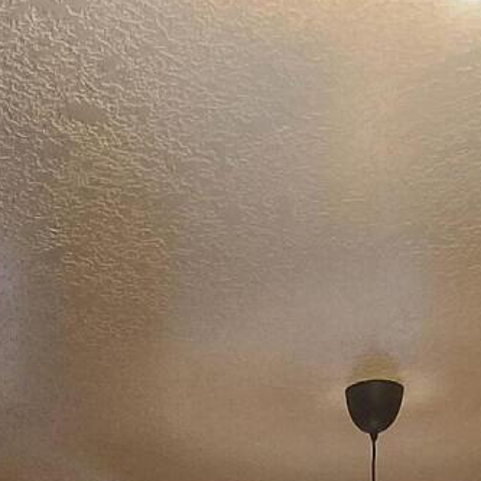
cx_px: 234
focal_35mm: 69
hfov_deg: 25.0
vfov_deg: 17.8
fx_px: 1085
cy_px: 953
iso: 100
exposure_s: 1/60
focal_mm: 1.74
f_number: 2.2
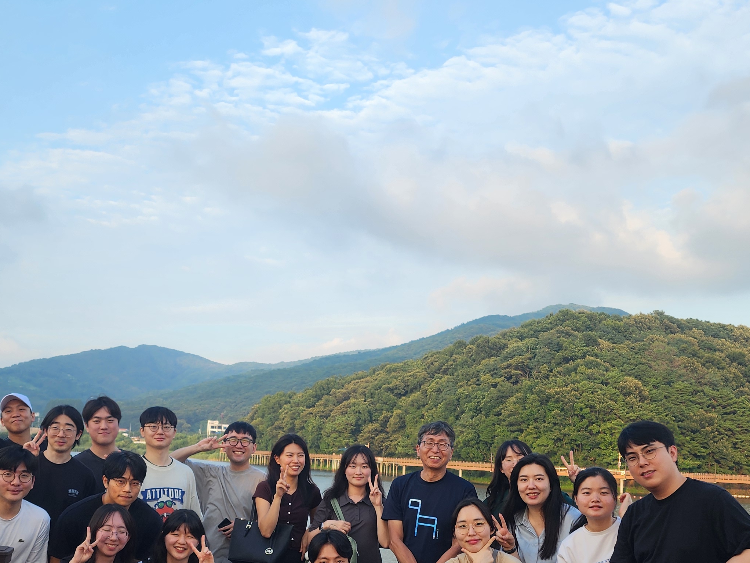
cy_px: 426
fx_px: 975
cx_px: 326
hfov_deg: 42.0
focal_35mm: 45
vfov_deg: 31.6
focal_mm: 6.4
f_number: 1.8
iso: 12
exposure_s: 1/189
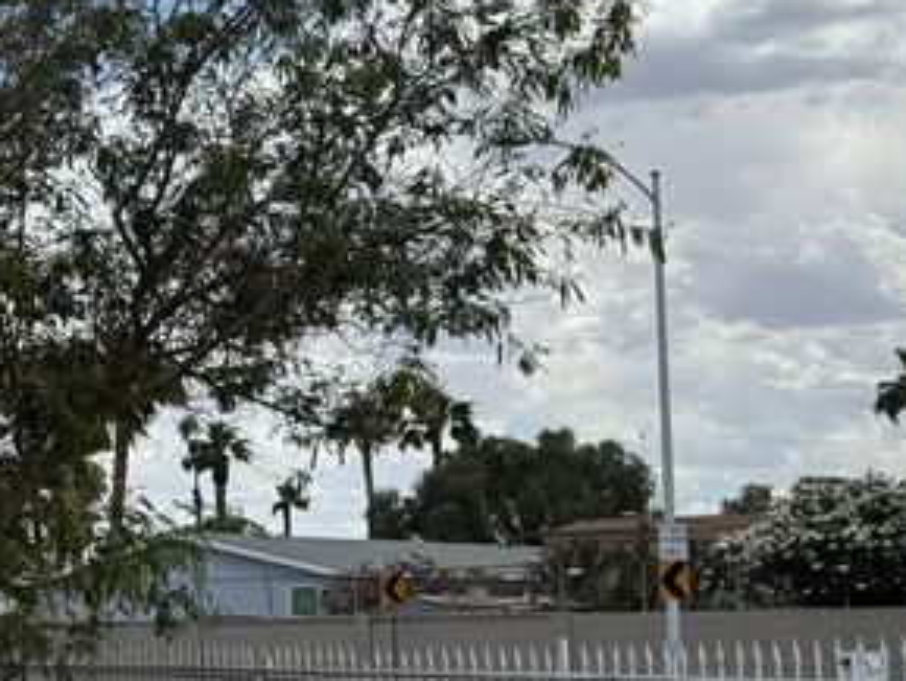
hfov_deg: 19.3
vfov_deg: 17.3
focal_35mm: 85
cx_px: -555
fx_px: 2226
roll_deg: +0.0
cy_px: 490
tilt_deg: +2.5
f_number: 1.78
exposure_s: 1/6711
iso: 80
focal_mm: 6.76
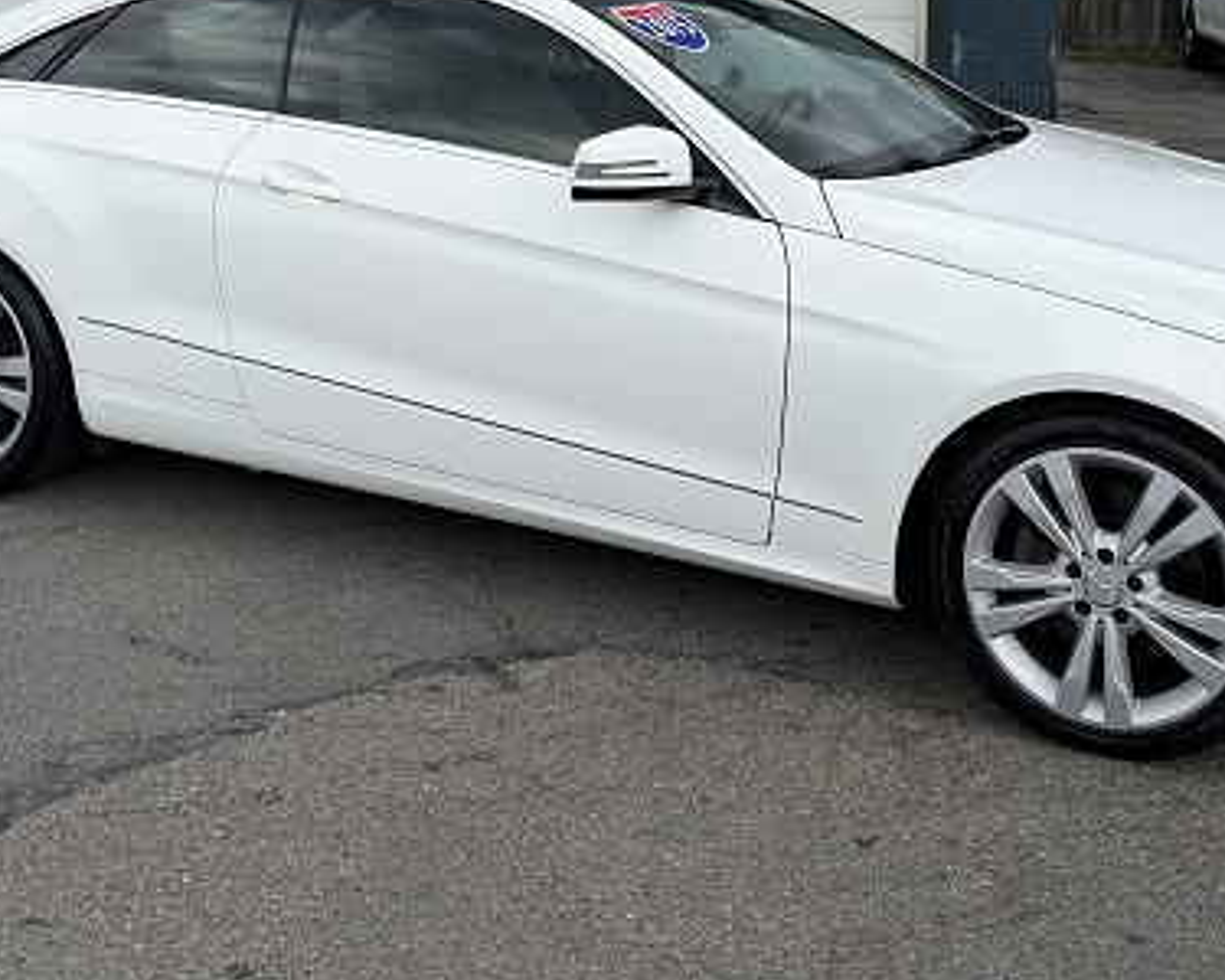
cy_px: 16
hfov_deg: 37.3
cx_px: 601
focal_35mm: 50
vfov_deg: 28.5
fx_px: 1813
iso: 80
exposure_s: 1/3584
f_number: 1.78
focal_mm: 6.76
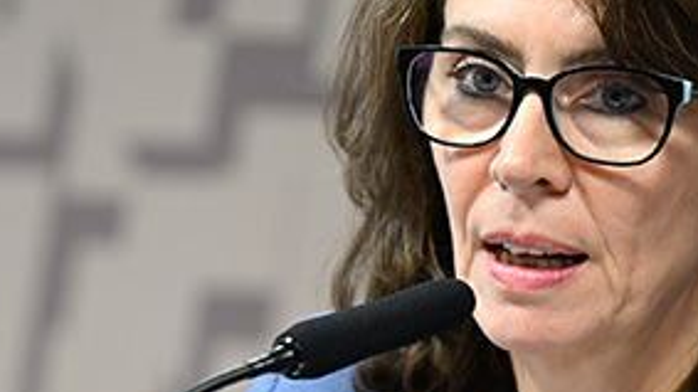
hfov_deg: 3.4
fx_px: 11768
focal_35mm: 636
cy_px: 422
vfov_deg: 1.9
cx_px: 113
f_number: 2.8
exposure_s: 1/160
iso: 2000
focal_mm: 200
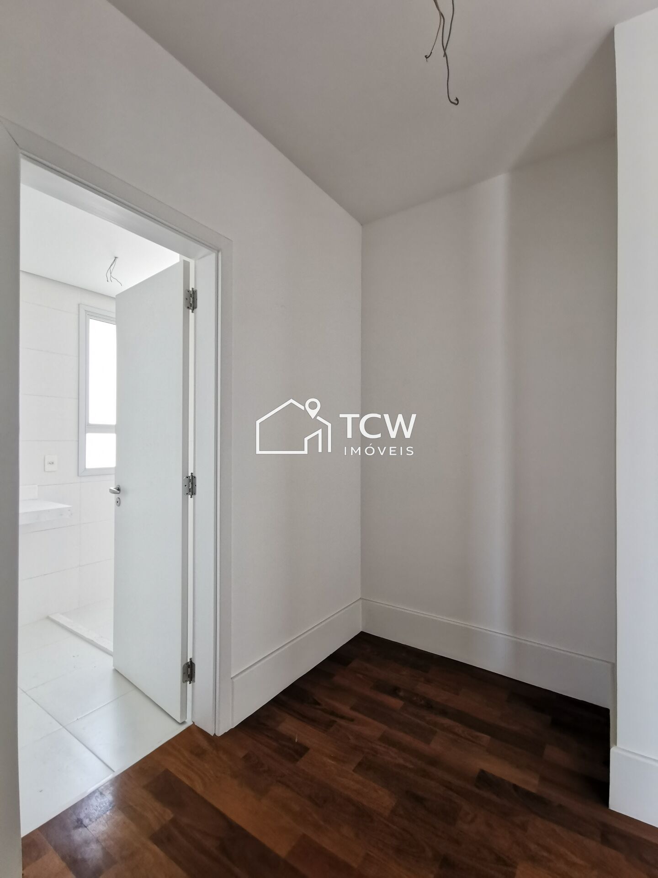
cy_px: 439
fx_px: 406
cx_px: 329
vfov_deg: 94.5
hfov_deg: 78.1
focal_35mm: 16
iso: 320
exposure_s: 1/50
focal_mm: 2.35
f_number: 2.2
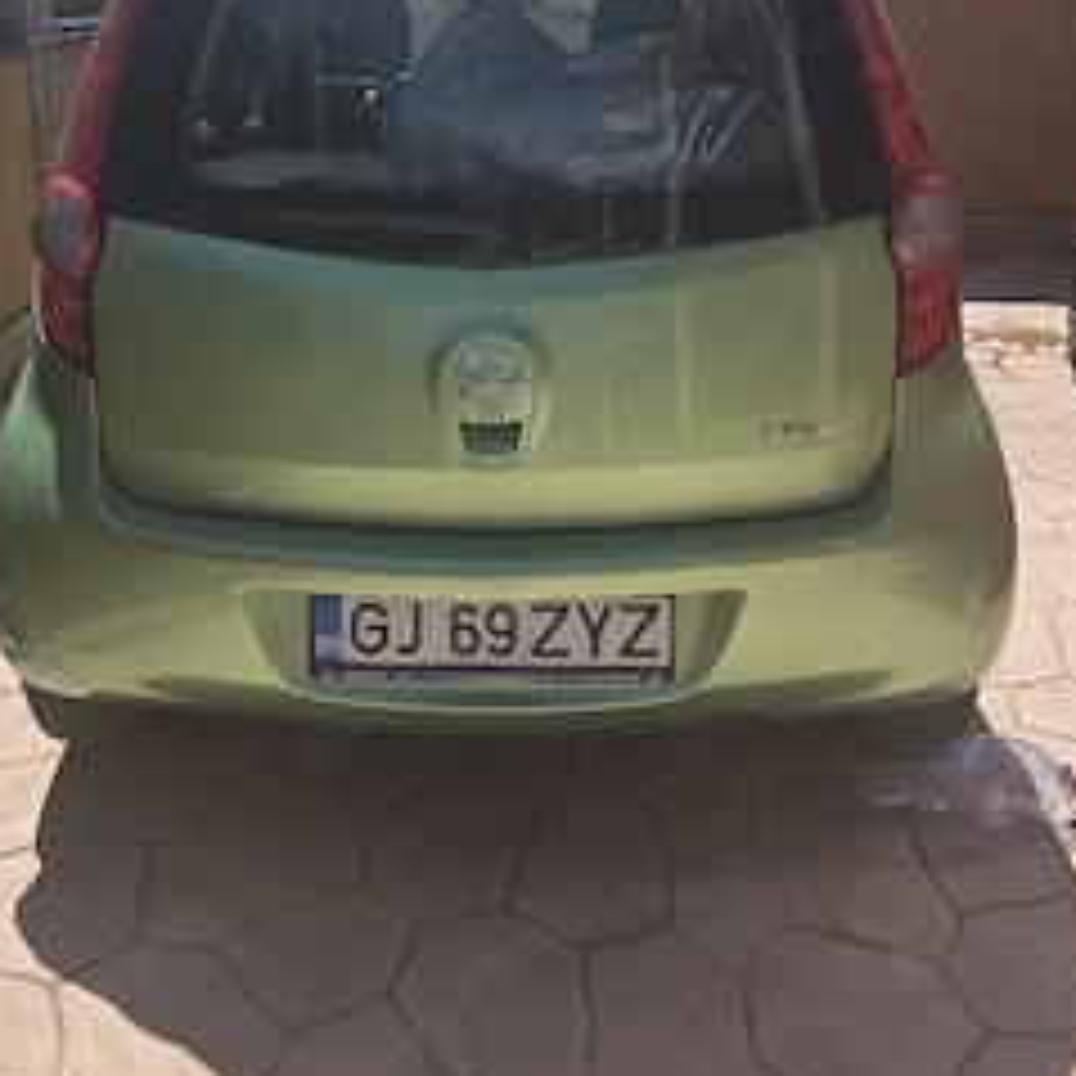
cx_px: 486
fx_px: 1196
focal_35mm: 34
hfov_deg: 48.4
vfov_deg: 47.5
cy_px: 342
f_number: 1.7
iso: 80
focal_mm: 6.3
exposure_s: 1/10000
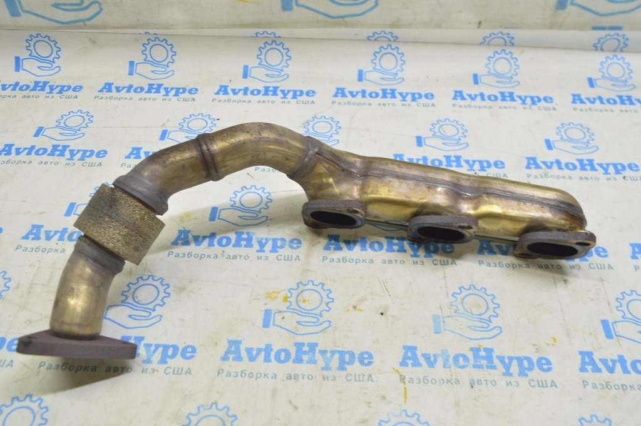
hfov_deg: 55.1
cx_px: 320
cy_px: 213
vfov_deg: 38.3
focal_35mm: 34
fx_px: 614
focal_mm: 23
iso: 400
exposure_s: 1/20
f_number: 5.6
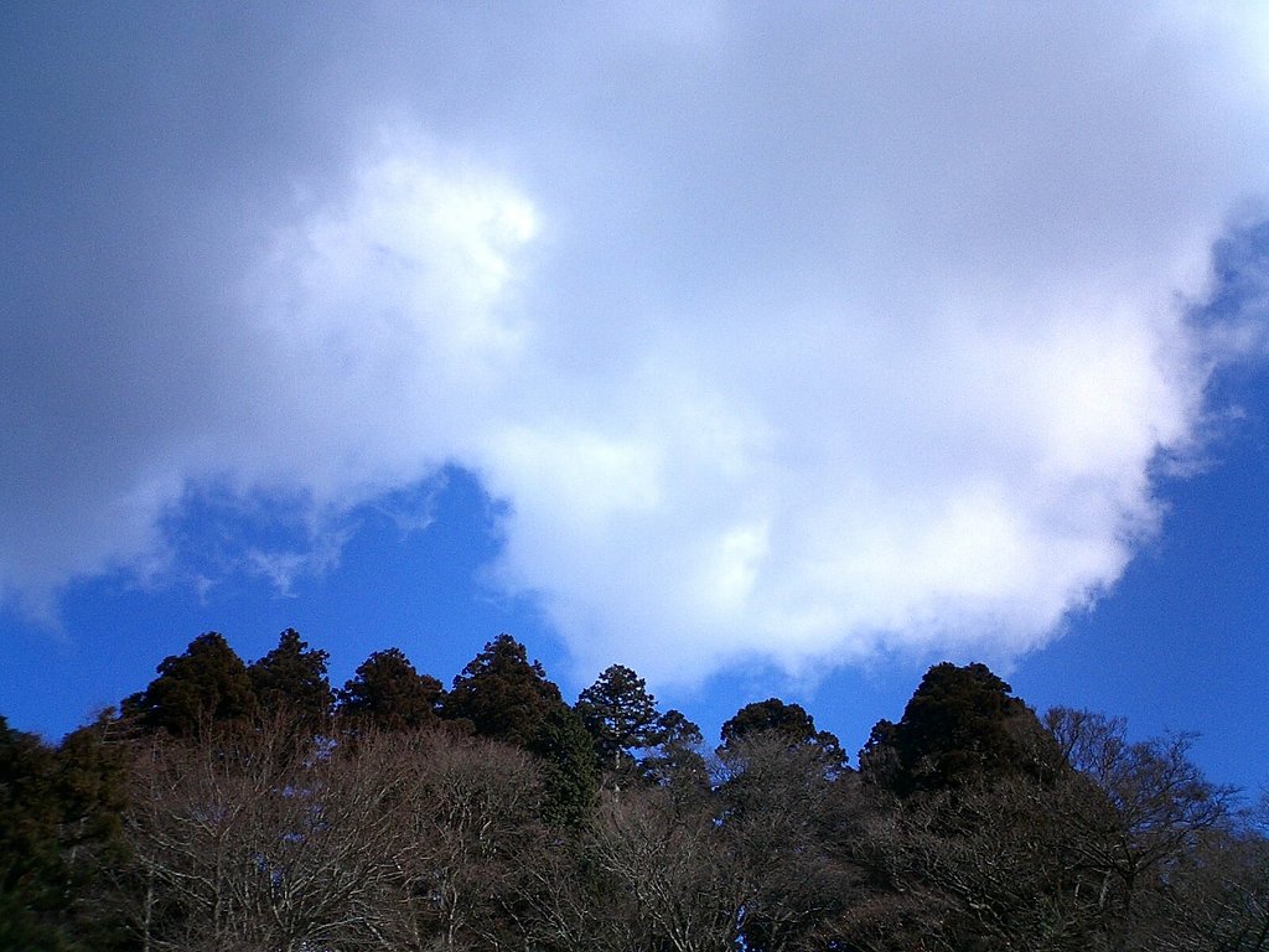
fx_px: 1356
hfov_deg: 50.1
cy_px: 476
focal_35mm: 37
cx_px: 634
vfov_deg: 38.7
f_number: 3.5
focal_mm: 5.6
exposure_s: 1/1250
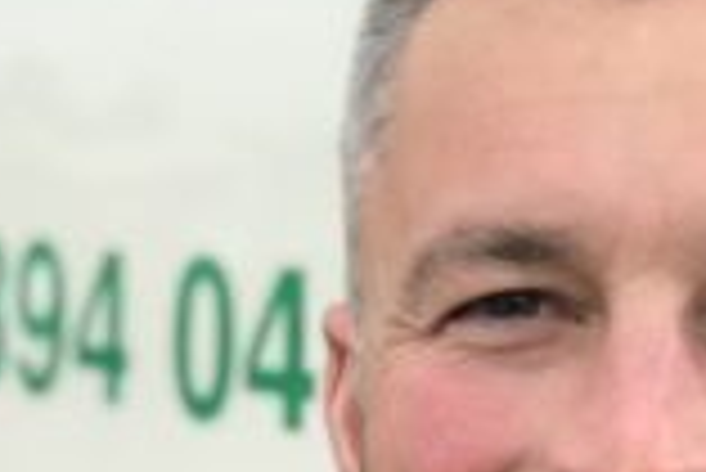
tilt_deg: -6.9
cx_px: 189
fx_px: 4946
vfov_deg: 5.4
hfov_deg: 8.2
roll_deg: +1.1
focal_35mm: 252
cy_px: 717
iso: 20
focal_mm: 6.6
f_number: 2.8
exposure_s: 1/208
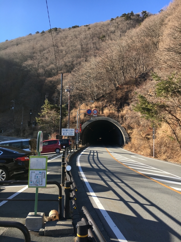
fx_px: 202
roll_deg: -0.3
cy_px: 121
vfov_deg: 61.7
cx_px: 90
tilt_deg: +5.1
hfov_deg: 48.2
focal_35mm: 29
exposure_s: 1/541
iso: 25
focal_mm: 4.15
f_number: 2.2
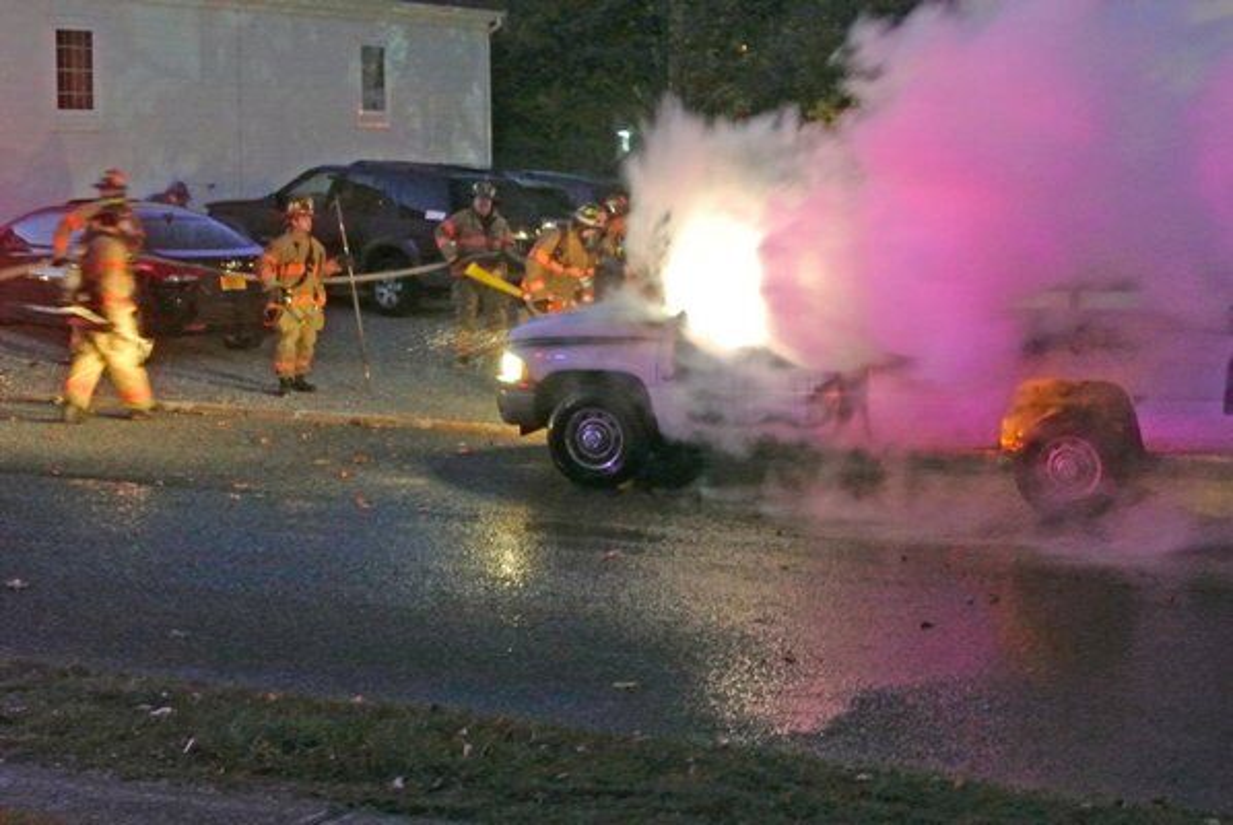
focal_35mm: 81
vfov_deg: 16.9
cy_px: 412
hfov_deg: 25.0
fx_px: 2777
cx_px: 616
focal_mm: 30
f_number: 5.6
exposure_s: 1/13
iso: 3200
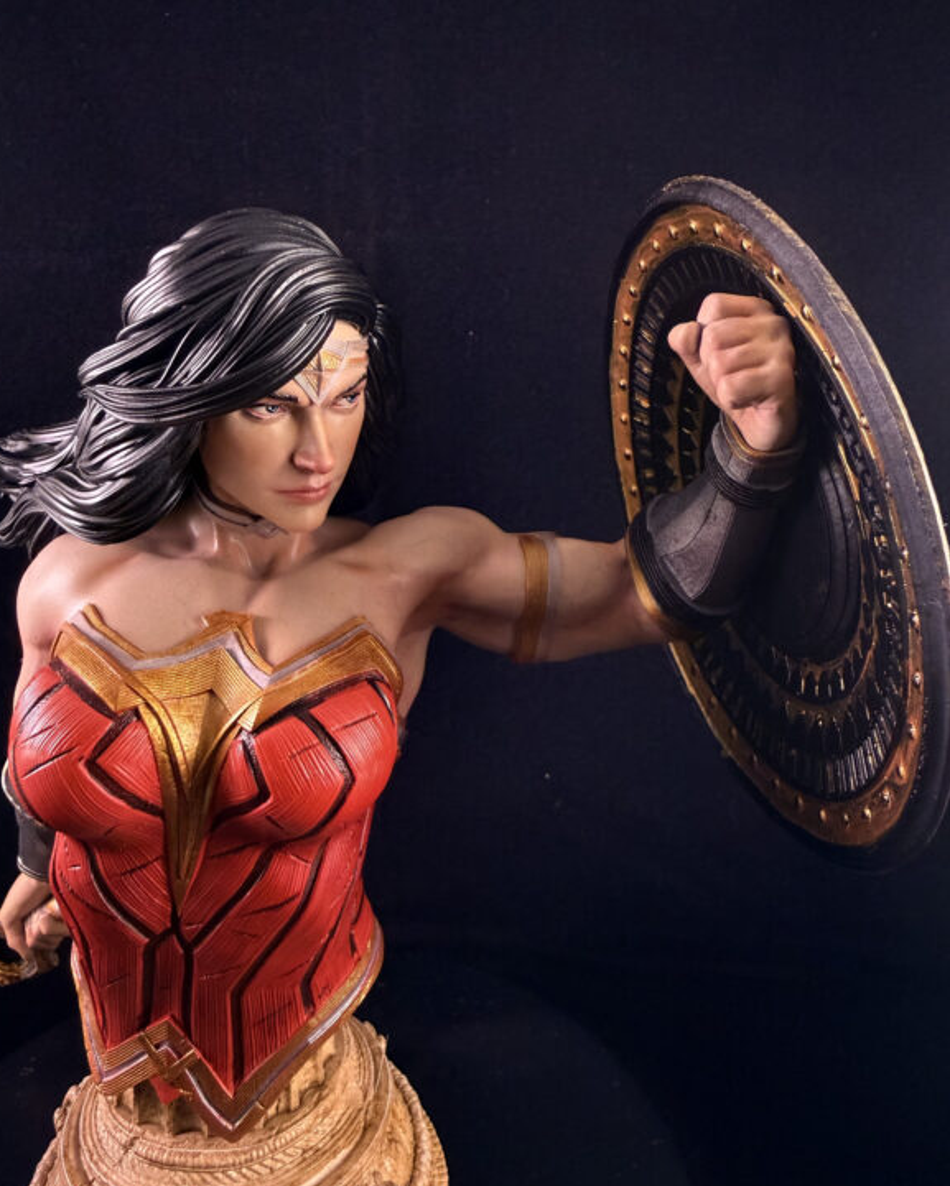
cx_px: 469
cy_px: 553
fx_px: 914
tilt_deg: -6.7
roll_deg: +0.5
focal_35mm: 26
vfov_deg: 66.0
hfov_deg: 54.9
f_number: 2.2
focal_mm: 2.22
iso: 500
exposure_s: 1/50
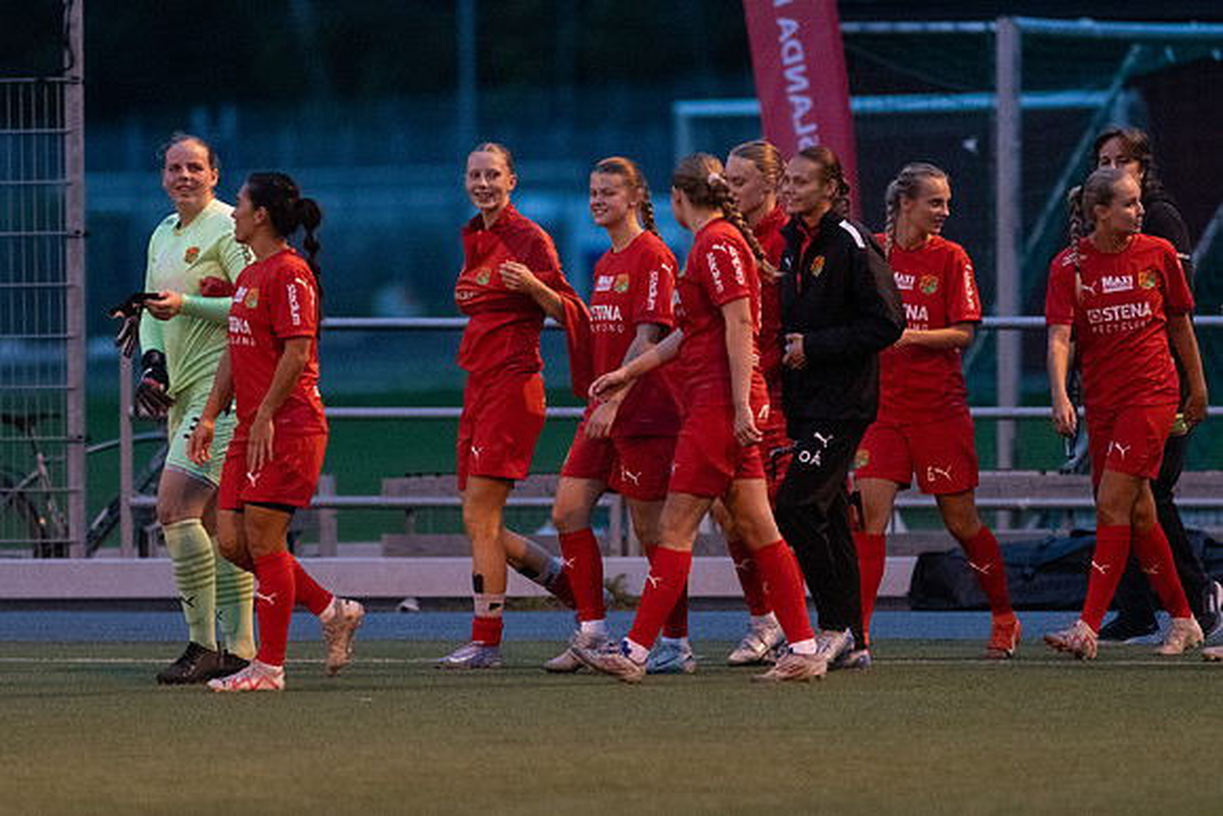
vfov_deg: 3.0
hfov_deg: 4.4
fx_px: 15826
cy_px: 408
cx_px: 612
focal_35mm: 466
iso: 8000
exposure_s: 1/1000
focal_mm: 300
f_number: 3.2
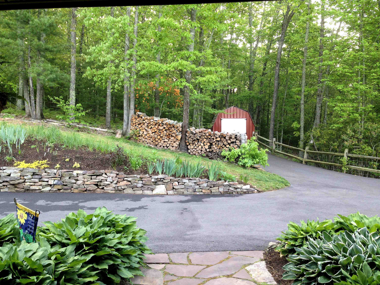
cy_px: 142
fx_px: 362
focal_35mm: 33
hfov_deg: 55.4
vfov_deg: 42.9
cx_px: 190
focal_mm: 4.12
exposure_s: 1/24
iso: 50
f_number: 2.4
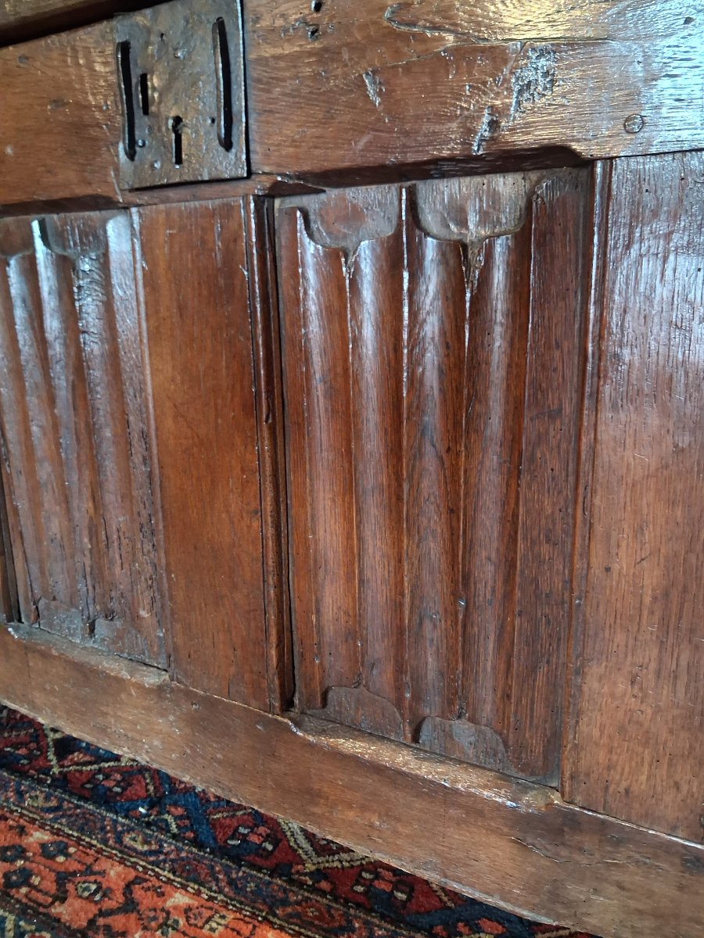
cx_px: 352
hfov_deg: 51.4
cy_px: 469
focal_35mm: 27
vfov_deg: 65.3
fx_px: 732
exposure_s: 1/25
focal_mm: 4
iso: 1000
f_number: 1.8
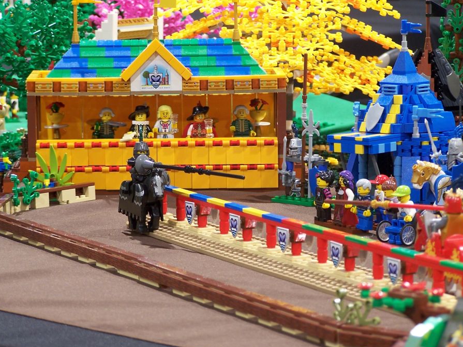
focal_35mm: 159
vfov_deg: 9.3
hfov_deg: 12.4
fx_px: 2126
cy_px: 162
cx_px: 244
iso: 80
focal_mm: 23.1
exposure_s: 1/3
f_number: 3.2
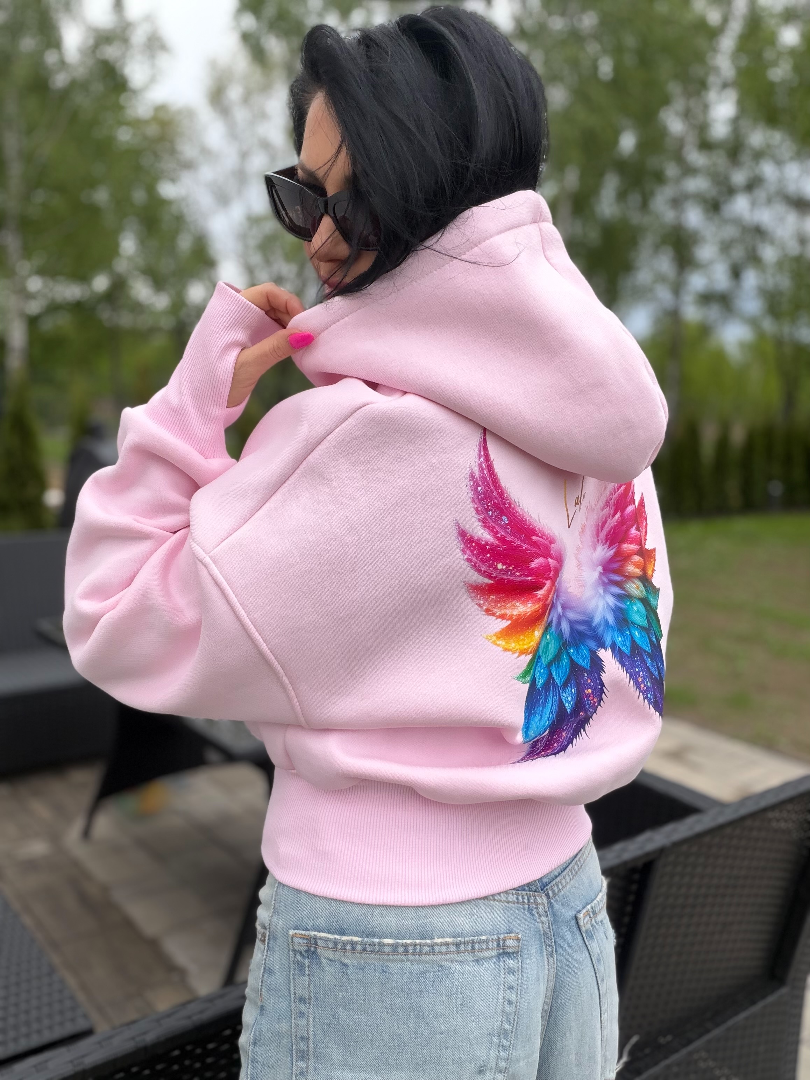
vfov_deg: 60.0
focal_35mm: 30
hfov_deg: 46.8
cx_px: 405
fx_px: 936
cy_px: 540
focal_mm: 2.71
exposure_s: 1/264
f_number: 1.9
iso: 32
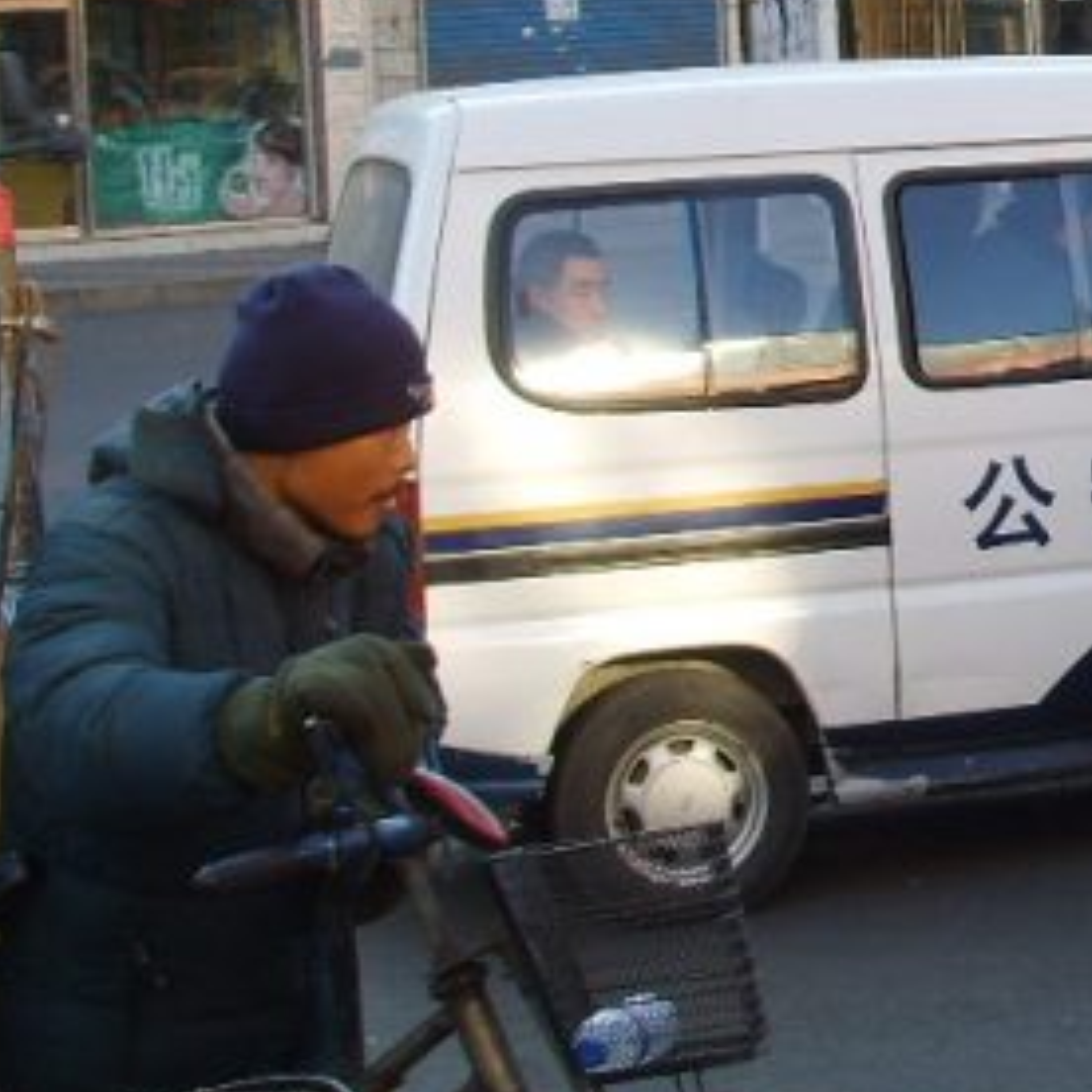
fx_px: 3569
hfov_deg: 16.3
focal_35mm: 100
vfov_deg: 17.2
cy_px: 182
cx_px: 1472
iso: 50
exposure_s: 1/125
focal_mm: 6.6
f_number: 3.5
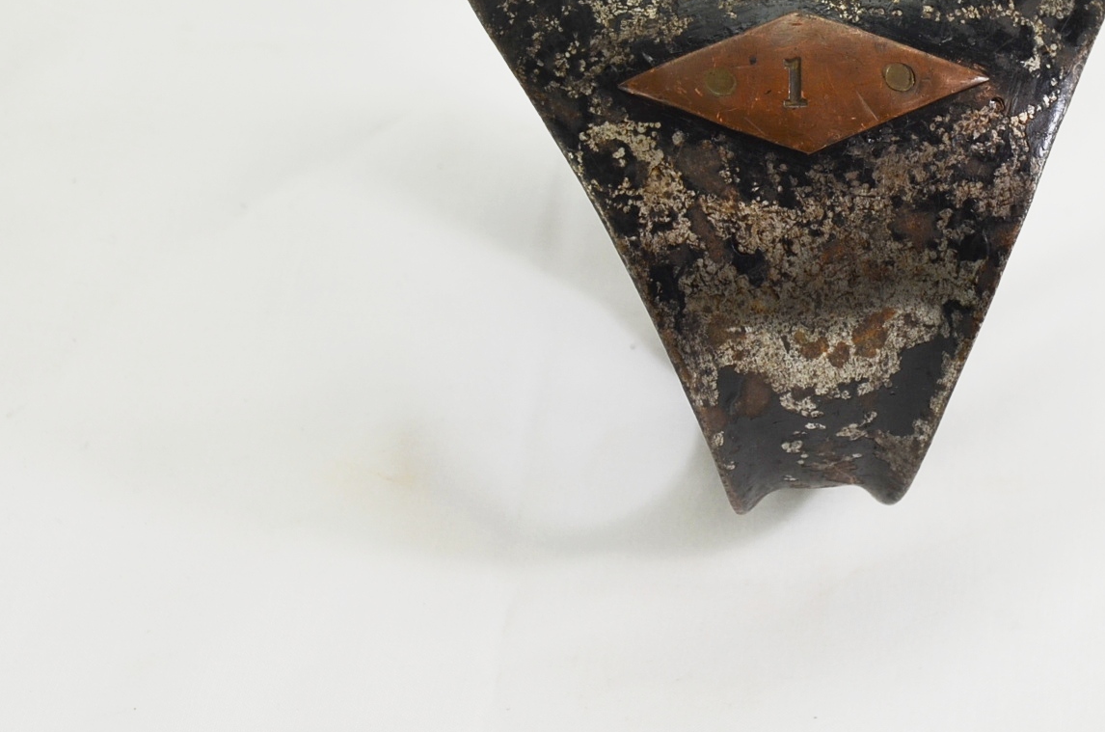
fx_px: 3951
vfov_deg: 10.5
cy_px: 90
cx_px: 810
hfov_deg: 15.9
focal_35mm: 129
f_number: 5.6
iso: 220
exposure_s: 1/125
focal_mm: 40
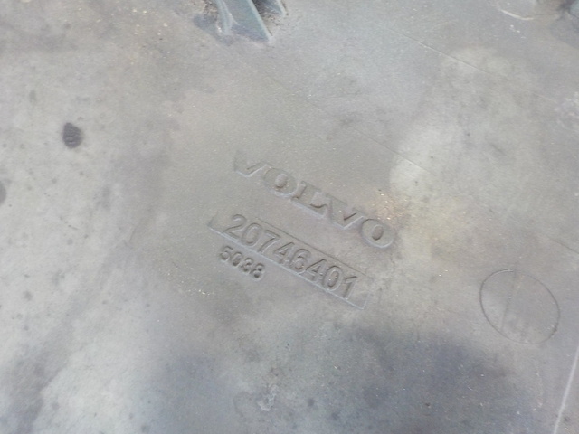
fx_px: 502
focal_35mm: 30
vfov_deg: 46.8
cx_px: 290
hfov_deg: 60.0
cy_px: 217
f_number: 3.3
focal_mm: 4.1
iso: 360
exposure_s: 1/30
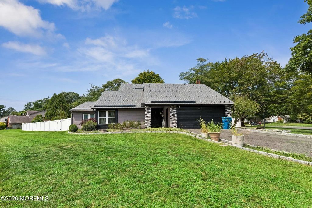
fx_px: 130
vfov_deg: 77.3
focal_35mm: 15
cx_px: 156
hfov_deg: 100.4
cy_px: 104
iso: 1000
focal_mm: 15
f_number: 7.1
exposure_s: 1/4000
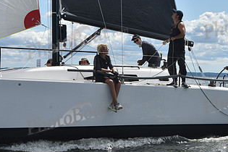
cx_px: 166
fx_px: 817
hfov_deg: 15.8
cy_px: 68
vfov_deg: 10.6
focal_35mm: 129
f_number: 10
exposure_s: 1/800
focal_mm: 70
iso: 250
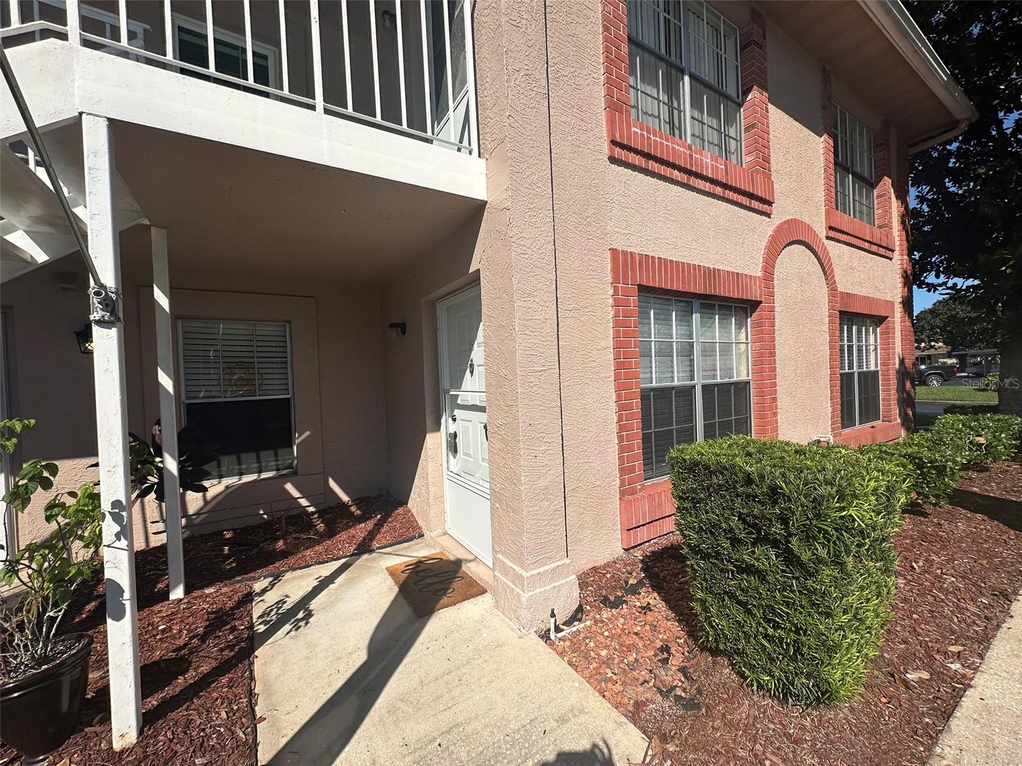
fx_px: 413
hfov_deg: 102.1
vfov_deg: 85.7
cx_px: 511
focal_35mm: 14
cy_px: 383
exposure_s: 1/3040
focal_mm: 2.22
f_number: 2.2
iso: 50
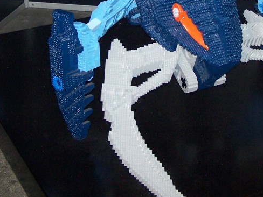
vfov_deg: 17.4
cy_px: 26
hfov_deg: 23.2
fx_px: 638
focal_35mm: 84
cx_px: 171
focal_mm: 6.7
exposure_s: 1/2
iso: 140
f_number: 2.8
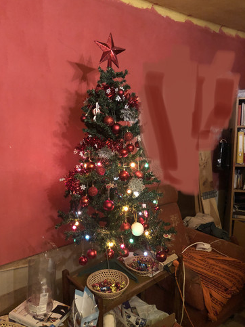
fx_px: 274
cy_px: 165
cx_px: 119
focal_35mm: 29
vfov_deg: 61.7
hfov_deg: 48.2
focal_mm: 4
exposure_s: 1/4
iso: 125
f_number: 1.8
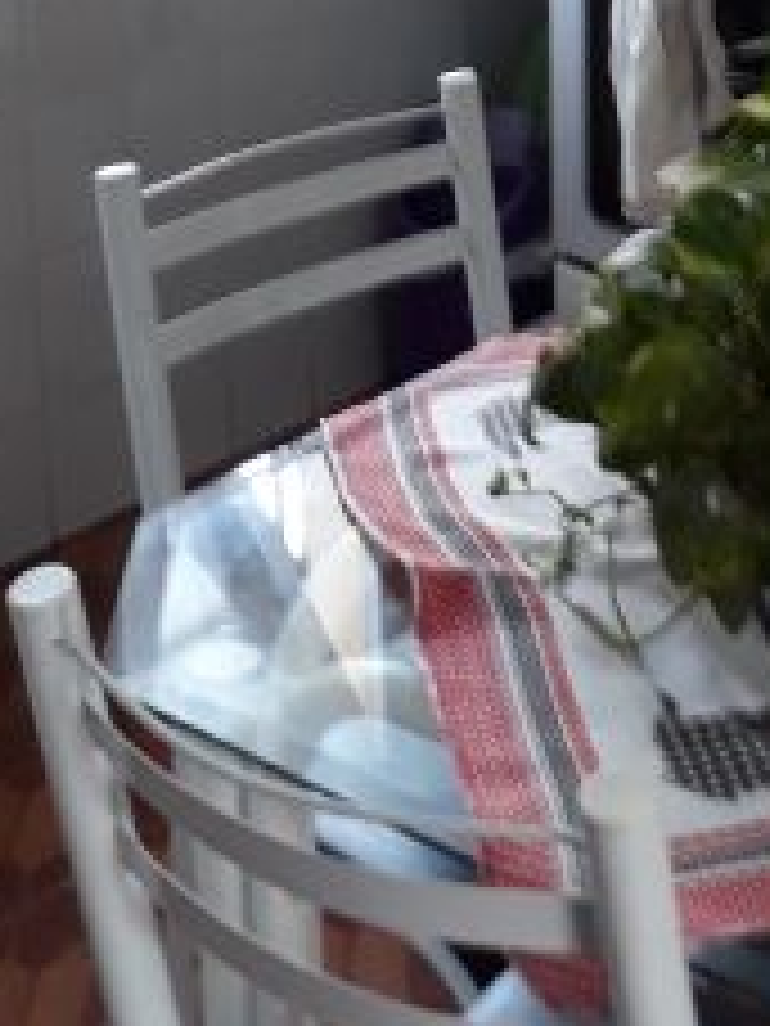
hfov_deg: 20.1
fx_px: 2106
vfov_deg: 24.2
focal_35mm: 71
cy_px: -284
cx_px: 765
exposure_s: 1/25
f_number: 1.9
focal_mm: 3.6
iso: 160
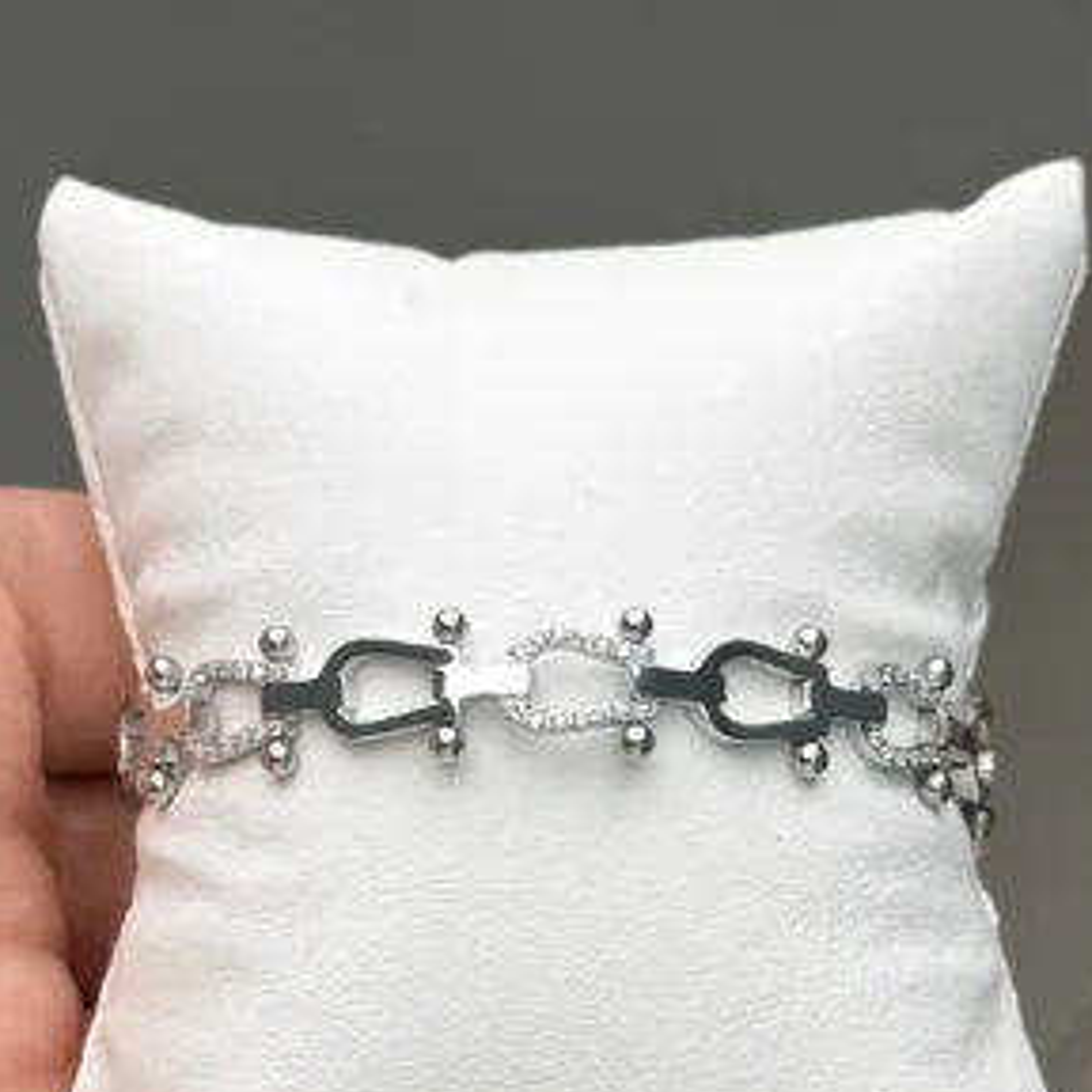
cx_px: 557
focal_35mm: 59
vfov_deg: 28.8
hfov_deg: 29.1
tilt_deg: -75.4
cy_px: 755
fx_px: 2106
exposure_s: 1/786
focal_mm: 6.76
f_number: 1.78
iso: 64
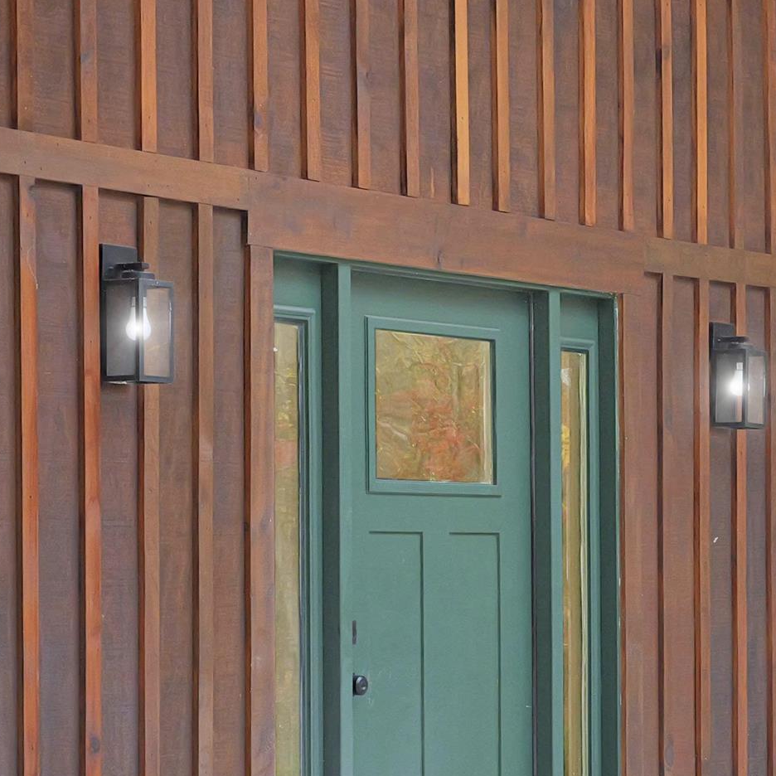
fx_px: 2688
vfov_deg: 16.4
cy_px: 449
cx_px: 412
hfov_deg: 16.4
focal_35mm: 106
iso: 5000
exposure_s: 1/500
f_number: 8
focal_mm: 38
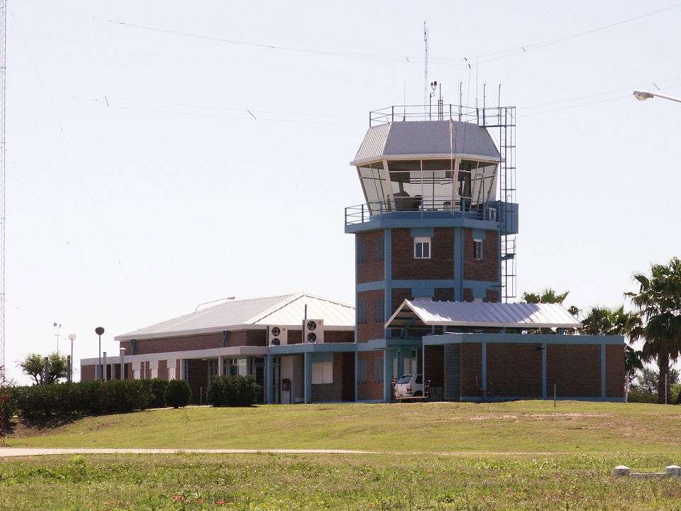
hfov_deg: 13.6
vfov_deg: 10.2
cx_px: 340
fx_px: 2853
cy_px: 256
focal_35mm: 145
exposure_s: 1/320
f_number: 8
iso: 100
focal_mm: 23.69
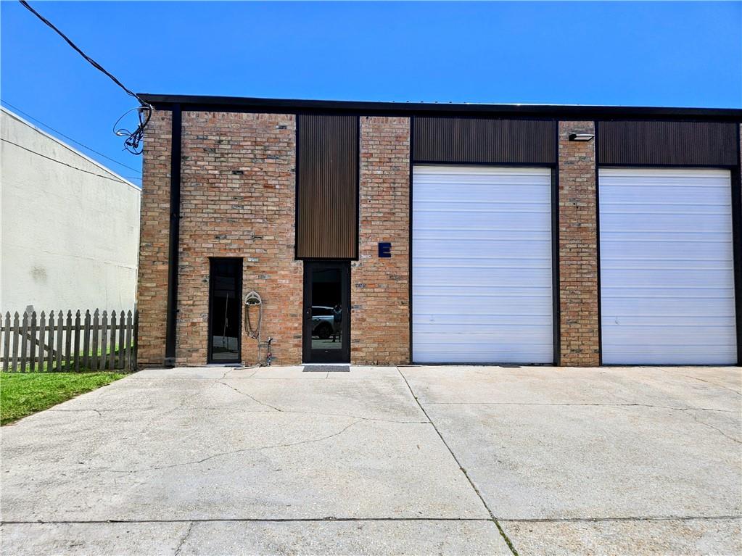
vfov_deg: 58.9
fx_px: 493
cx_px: 371
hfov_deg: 73.9
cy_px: 278
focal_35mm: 23
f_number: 1.8
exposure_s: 1/2797
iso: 25
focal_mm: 5.4
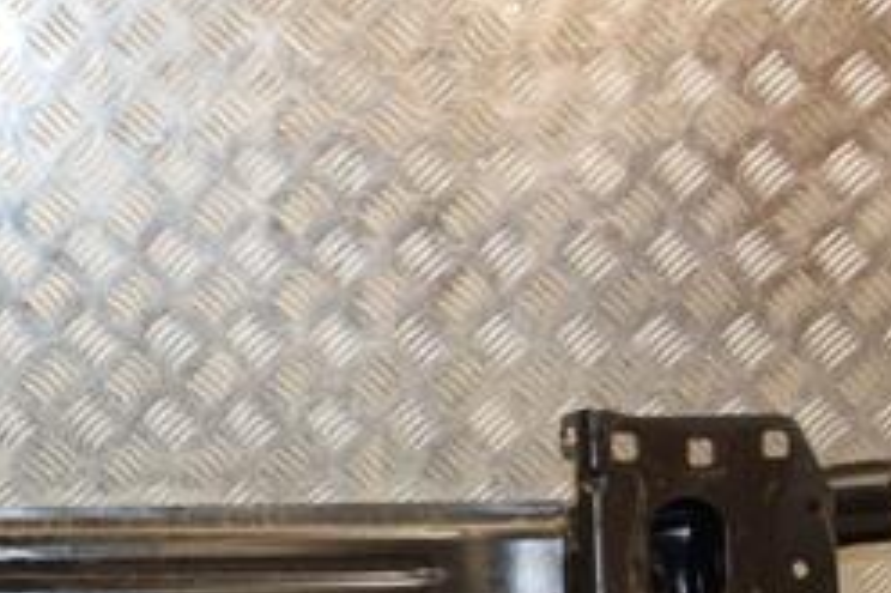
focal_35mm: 80
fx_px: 1979
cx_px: -79
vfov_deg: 16.8
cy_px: 535
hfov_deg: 23.8
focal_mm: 22
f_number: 5
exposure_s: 1/160
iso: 800
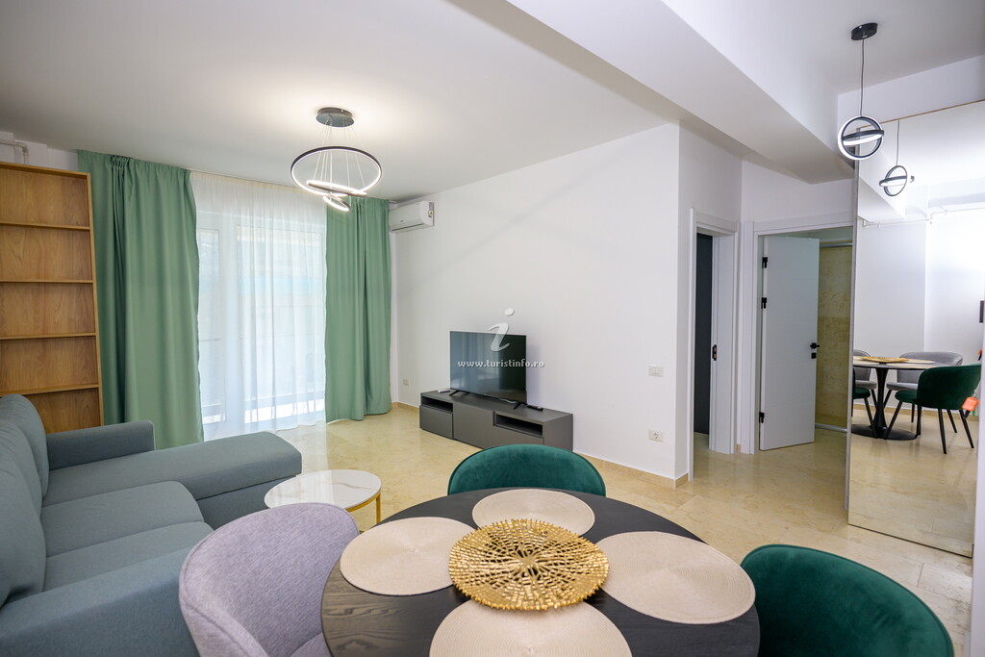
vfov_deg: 70.5
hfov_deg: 93.3
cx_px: 492
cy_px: 328
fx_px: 465
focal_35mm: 17
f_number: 4
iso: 640
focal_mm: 17
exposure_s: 1/250
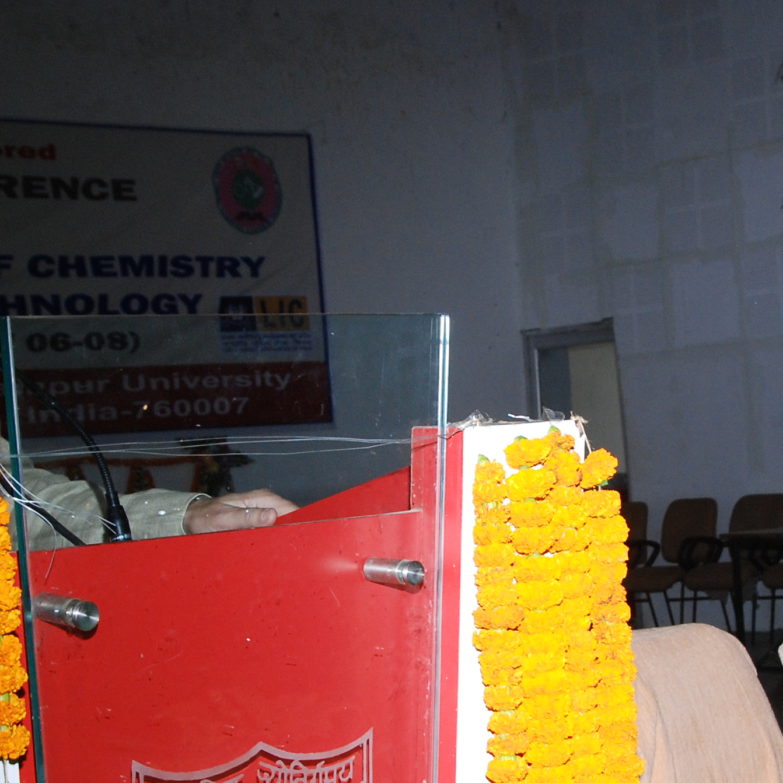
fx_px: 2073
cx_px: 483
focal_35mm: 81
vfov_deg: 21.3
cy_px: 525
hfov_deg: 21.4
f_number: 6.3
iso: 400
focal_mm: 22
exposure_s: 1/125
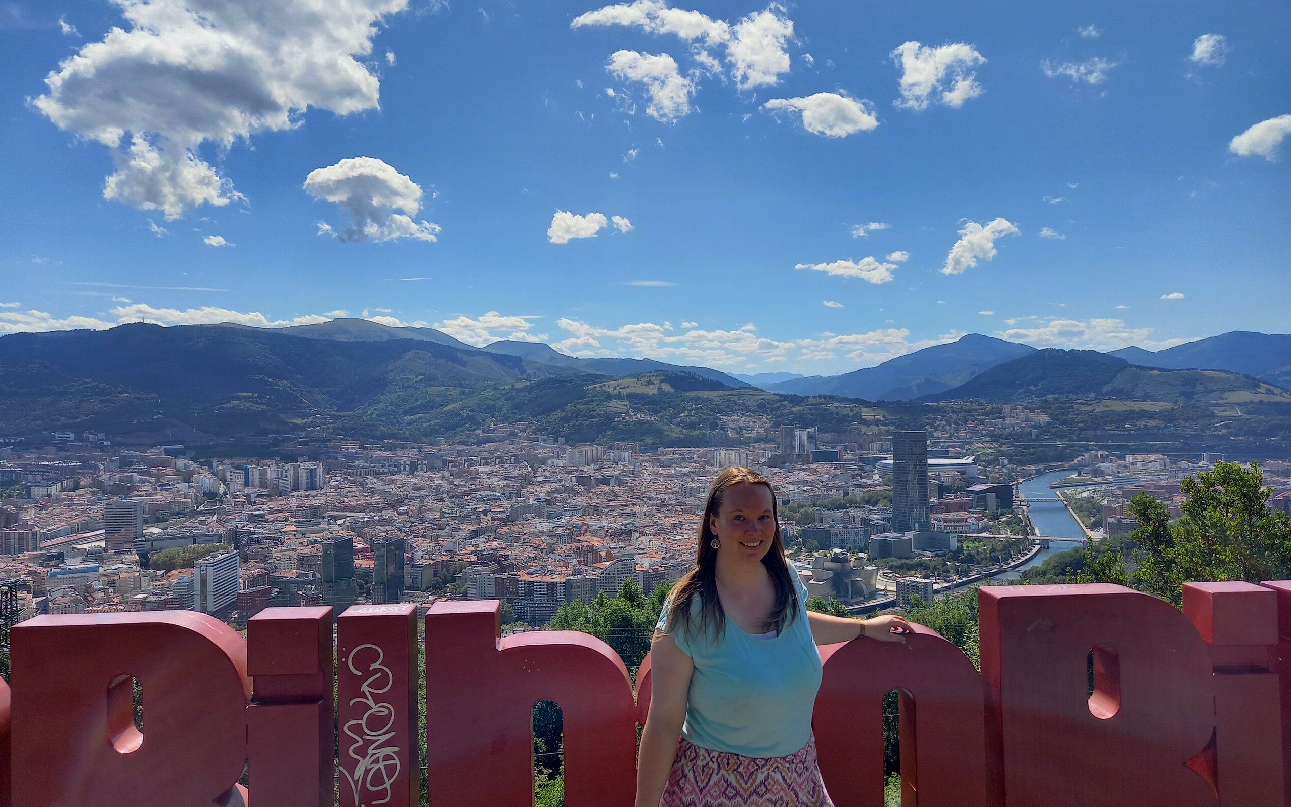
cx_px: 639
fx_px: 950
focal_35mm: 27
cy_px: 395
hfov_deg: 68.4
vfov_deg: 46.0
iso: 50
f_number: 1.8
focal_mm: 4.65
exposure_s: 1/921
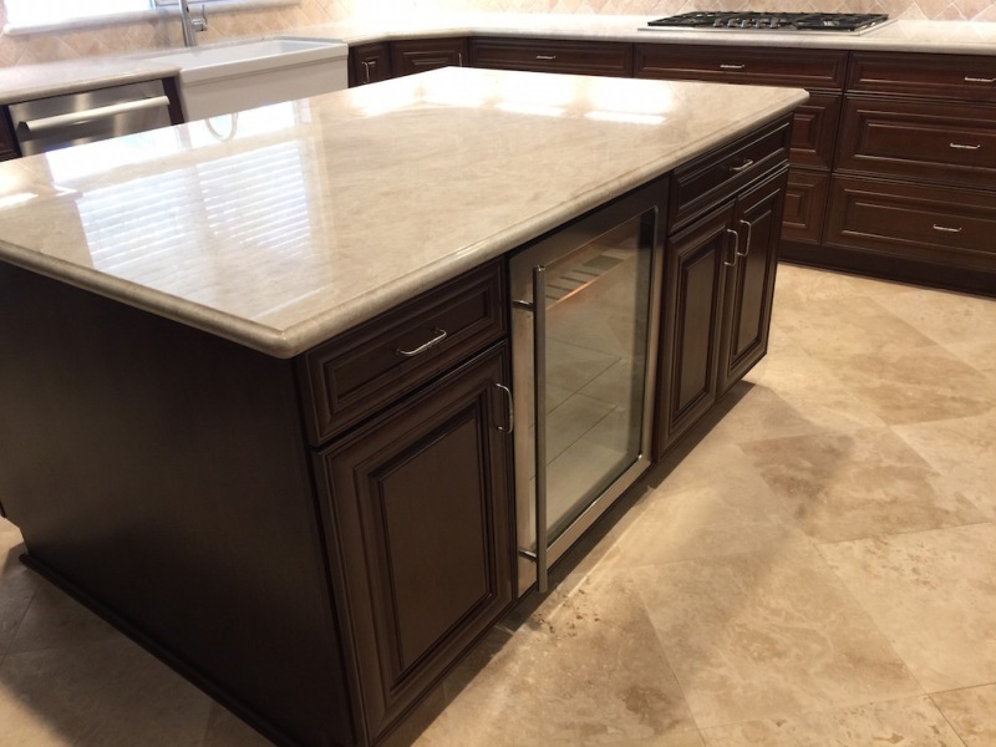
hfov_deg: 61.7
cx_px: 498
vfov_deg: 48.2
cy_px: 374
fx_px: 834
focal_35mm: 29
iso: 32
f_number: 2.2
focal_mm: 4.15
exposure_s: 1/15
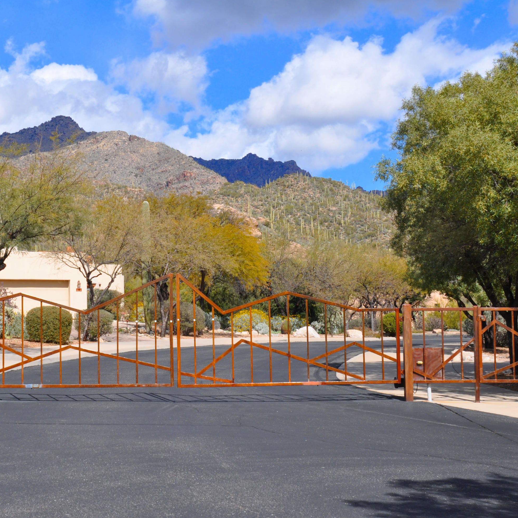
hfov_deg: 25.3
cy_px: 258
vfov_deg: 25.5
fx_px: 1145
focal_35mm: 68
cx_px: 164
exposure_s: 1/400
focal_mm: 35
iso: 200
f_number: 10
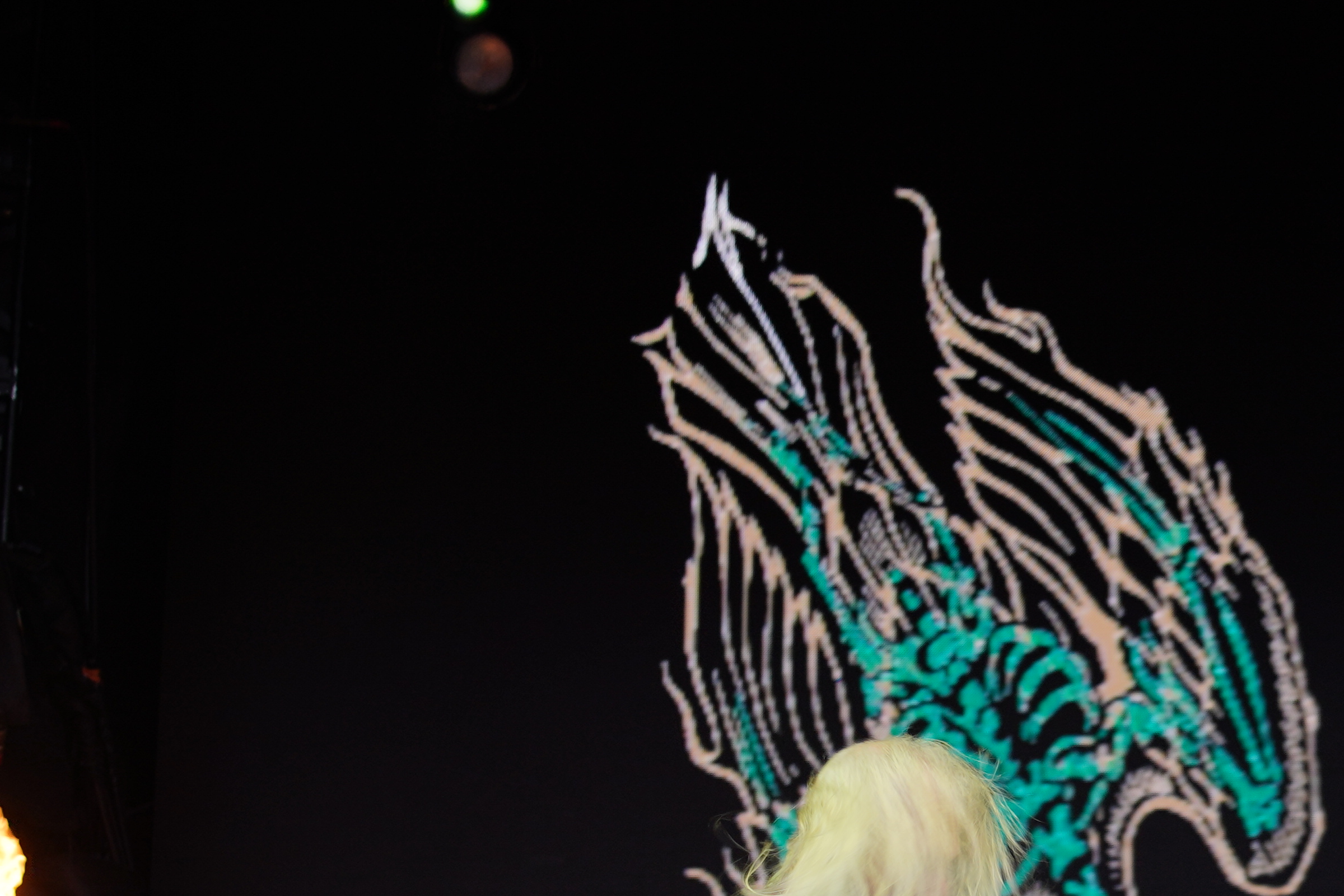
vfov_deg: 12.7
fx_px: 3920
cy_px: 1090
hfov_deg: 19.3
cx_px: 975
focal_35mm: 105
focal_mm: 42
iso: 100
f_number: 4
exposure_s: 1/100
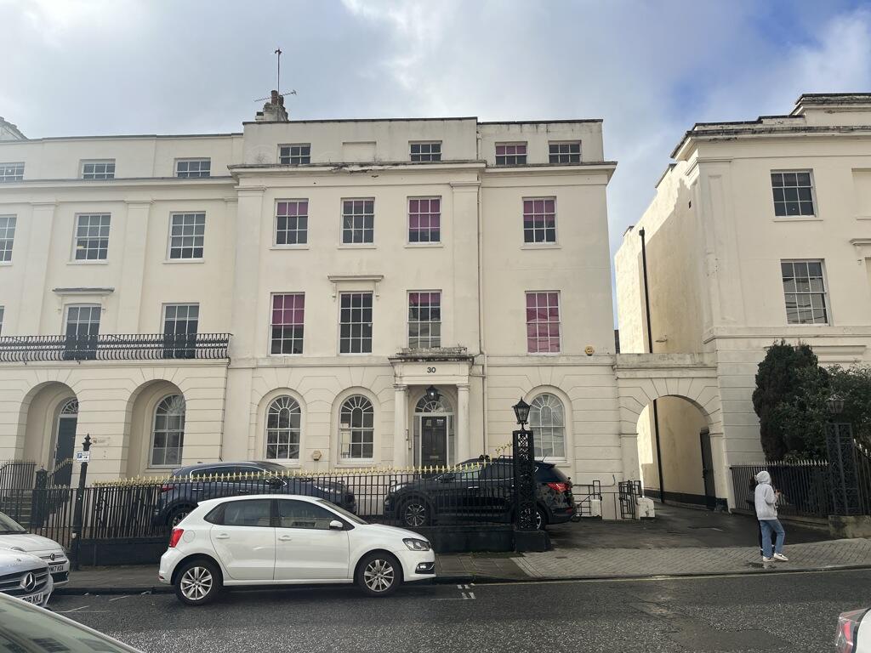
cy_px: 326
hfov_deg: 67.3
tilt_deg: +12.3
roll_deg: +1.2
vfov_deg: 53.1
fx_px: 654
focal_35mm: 26
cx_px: 436
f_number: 1.6
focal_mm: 5.1
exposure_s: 1/4310
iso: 50
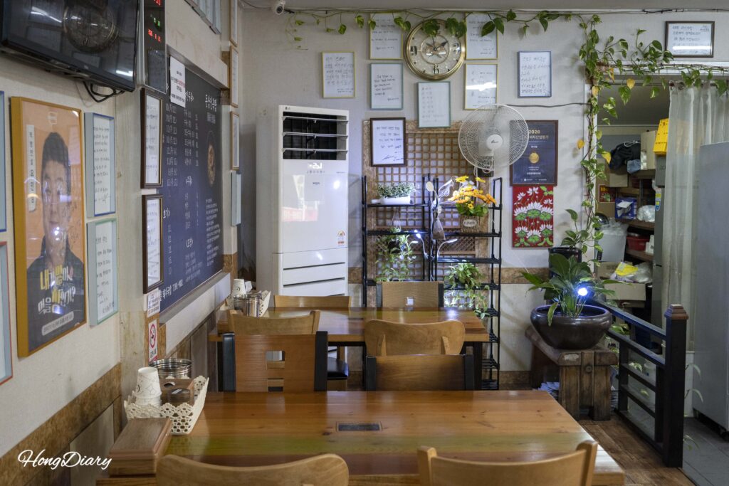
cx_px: 364
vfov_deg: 33.4
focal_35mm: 40
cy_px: 243
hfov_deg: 48.5
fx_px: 810
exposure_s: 1/160
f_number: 5
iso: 3200
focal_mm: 40
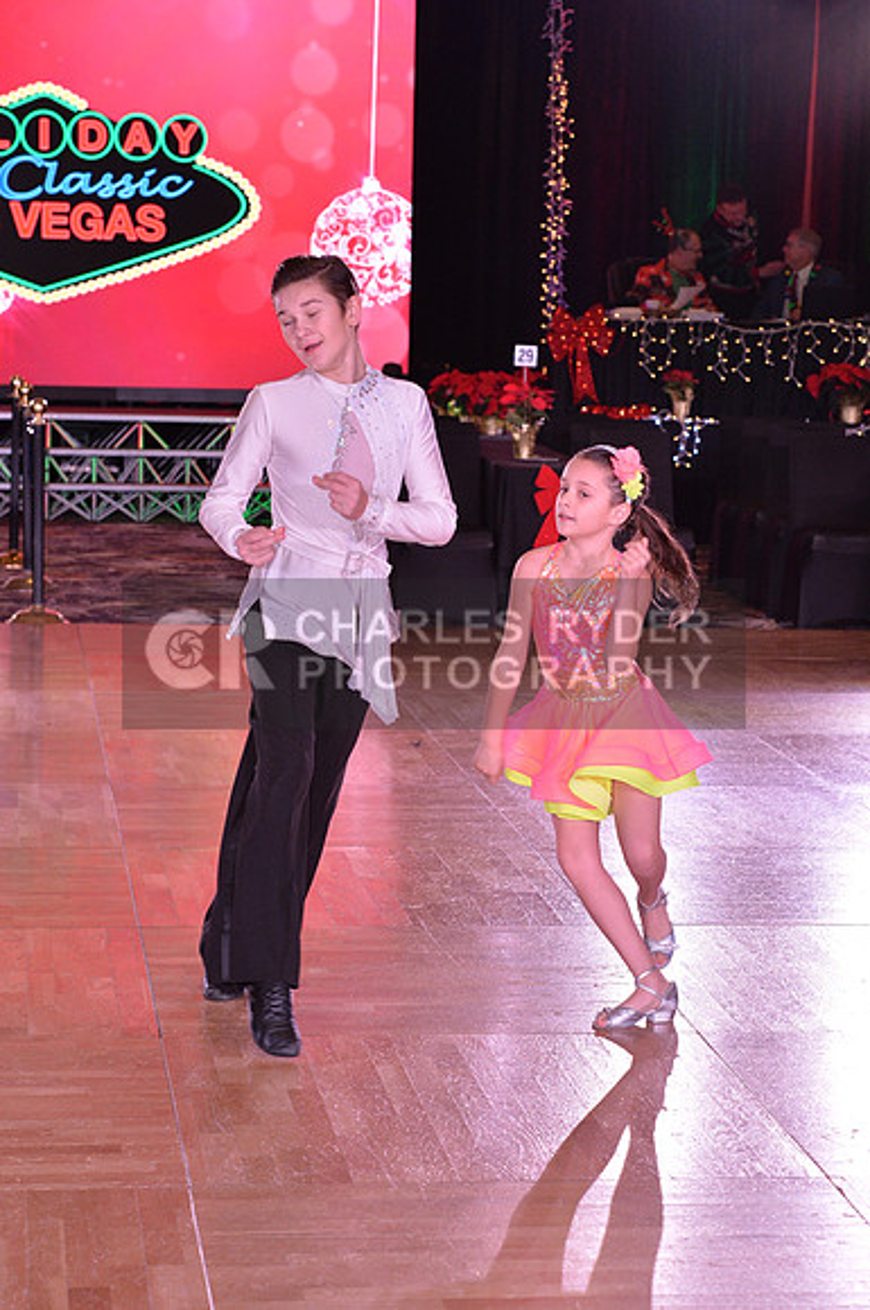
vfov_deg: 21.5
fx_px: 3454
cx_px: 435
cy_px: 655
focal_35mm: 95
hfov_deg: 14.4
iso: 2000
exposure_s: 1/250
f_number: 6.3
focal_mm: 95
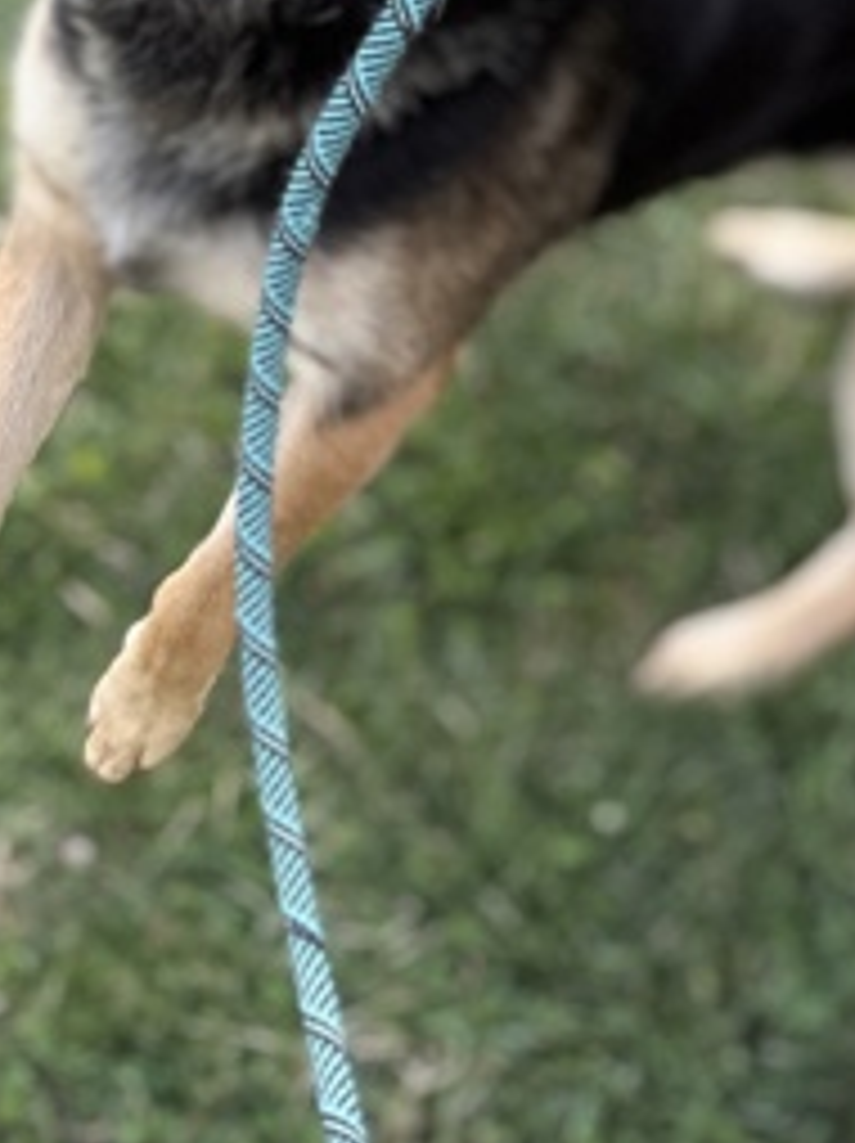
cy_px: -76
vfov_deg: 32.4
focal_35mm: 53
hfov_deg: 27.3
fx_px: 1748
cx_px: 279
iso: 80
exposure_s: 1/584
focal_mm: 6.76
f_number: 1.78
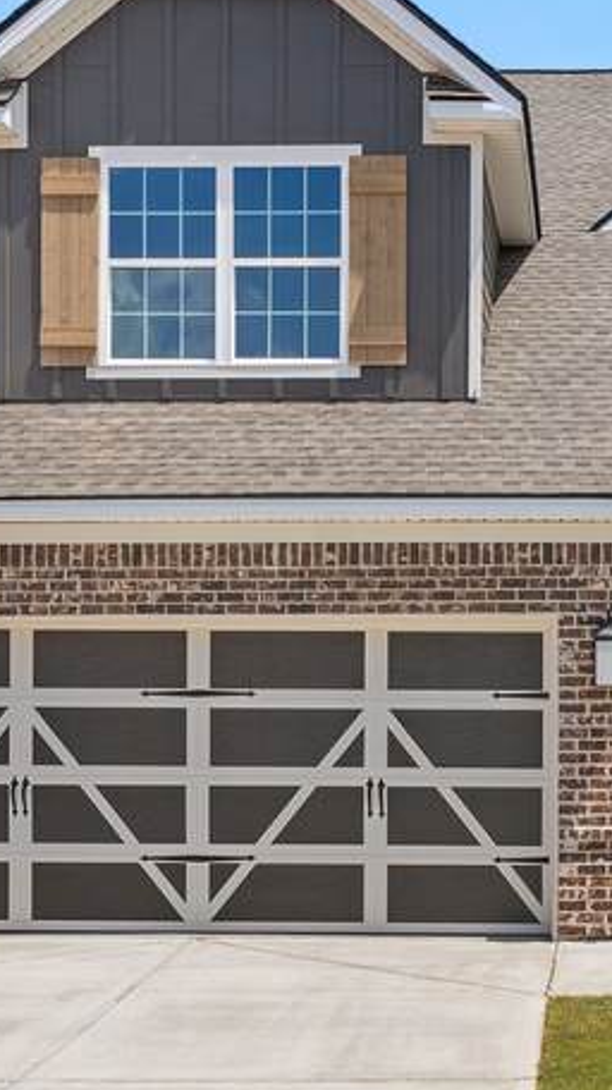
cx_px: 579
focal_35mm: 53
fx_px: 1531
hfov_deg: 21.9
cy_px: 608
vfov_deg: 39.1
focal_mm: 18
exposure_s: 1/2000
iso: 640
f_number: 7.1
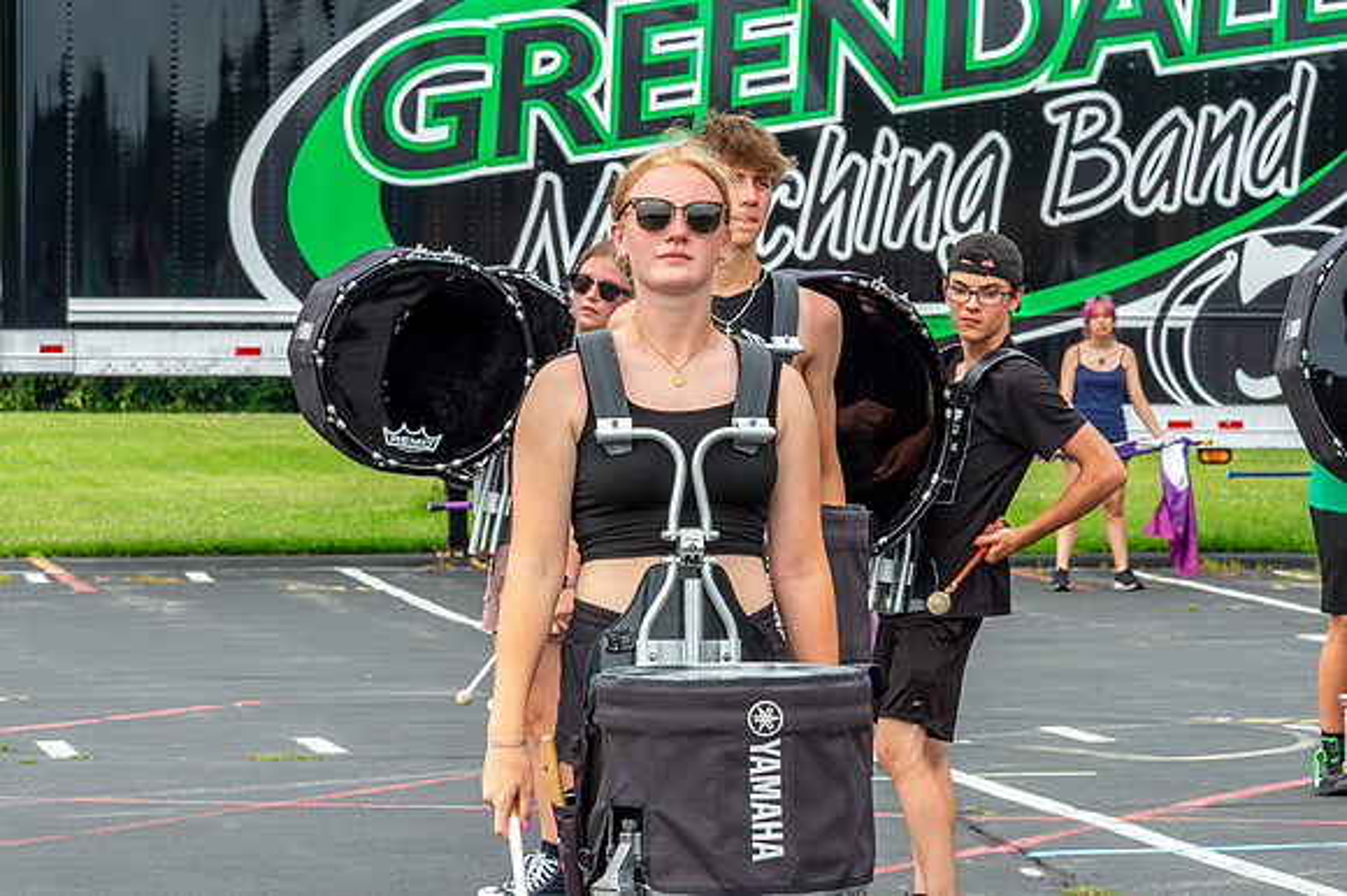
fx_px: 6871
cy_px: 421
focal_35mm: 184
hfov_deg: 11.2
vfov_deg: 7.5
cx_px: 693
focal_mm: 120
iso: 1250
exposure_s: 1/320
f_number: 13
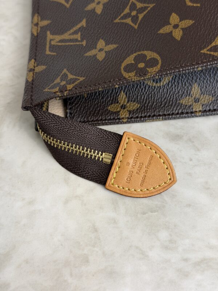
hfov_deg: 30.3
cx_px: 109
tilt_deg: -56.1
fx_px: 403
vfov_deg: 39.7
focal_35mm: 48
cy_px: 146
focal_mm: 6.76
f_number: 1.78
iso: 80
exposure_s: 1/120
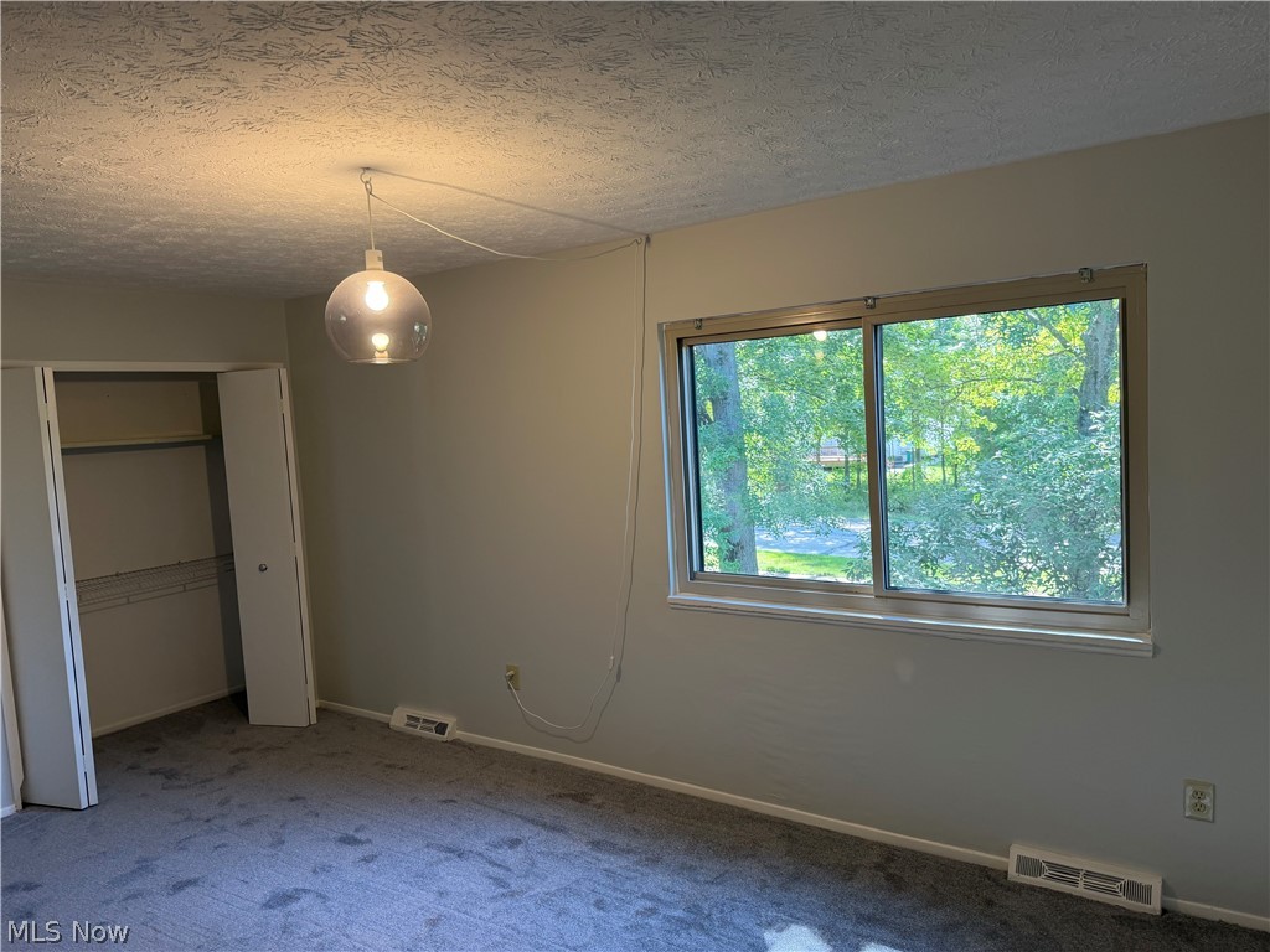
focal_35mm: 24
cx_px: 635
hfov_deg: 71.6
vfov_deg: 56.8
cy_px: 476
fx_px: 881
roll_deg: +3.1
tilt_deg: -5.2
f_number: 1.78
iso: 100
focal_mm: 6.76
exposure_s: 1/60
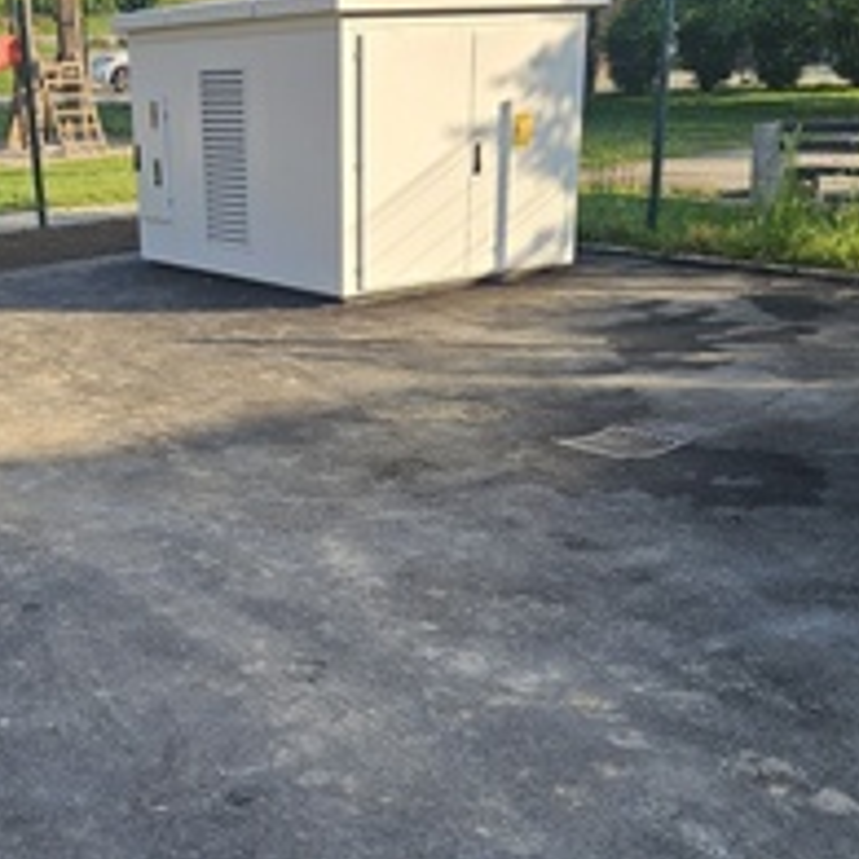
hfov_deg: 35.6
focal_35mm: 47
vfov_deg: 35.8
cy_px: 551
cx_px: 273
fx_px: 1320
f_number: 1.8
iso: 25
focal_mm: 5.4
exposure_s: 1/551
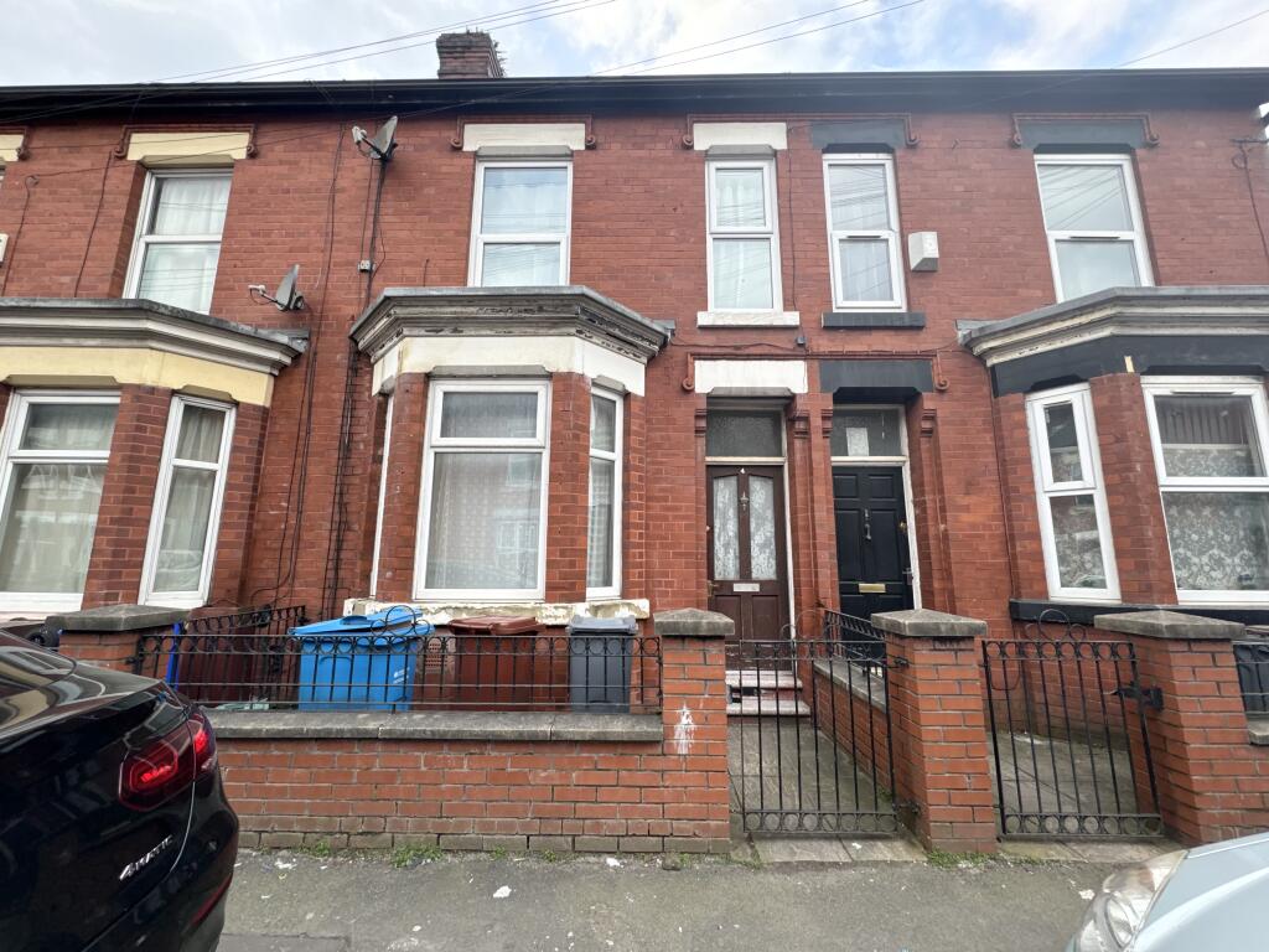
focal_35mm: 14
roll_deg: +0.6
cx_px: 634
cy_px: 476
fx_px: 513
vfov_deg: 85.7
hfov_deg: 102.1
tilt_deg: +11.2
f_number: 2.2
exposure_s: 1/176
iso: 40
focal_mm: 2.22
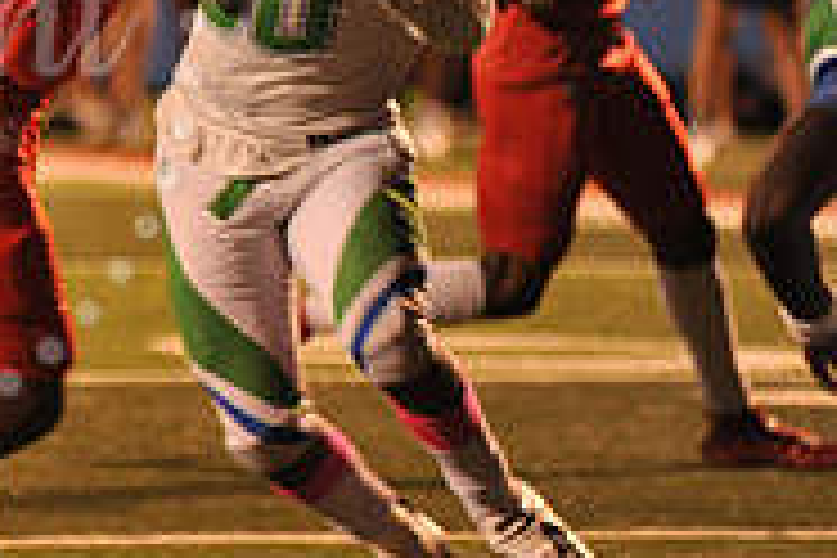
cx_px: -225
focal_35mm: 622
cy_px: 32
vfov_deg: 2.2
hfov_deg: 3.3
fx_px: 14460
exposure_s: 1/200
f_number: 2.8
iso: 2000
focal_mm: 200
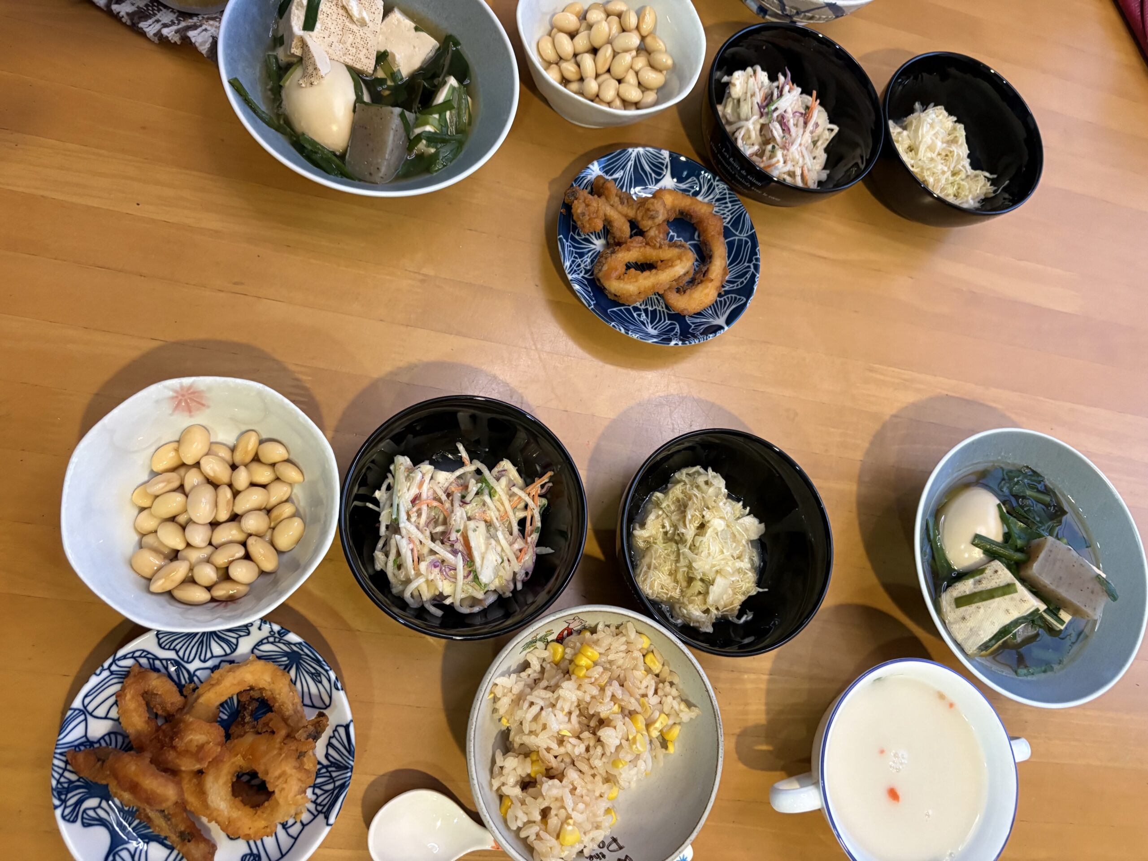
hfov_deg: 67.3
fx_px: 862
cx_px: 574
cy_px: 430
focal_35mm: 26
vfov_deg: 53.1
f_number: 1.6
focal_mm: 5.96
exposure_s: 1/60
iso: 320
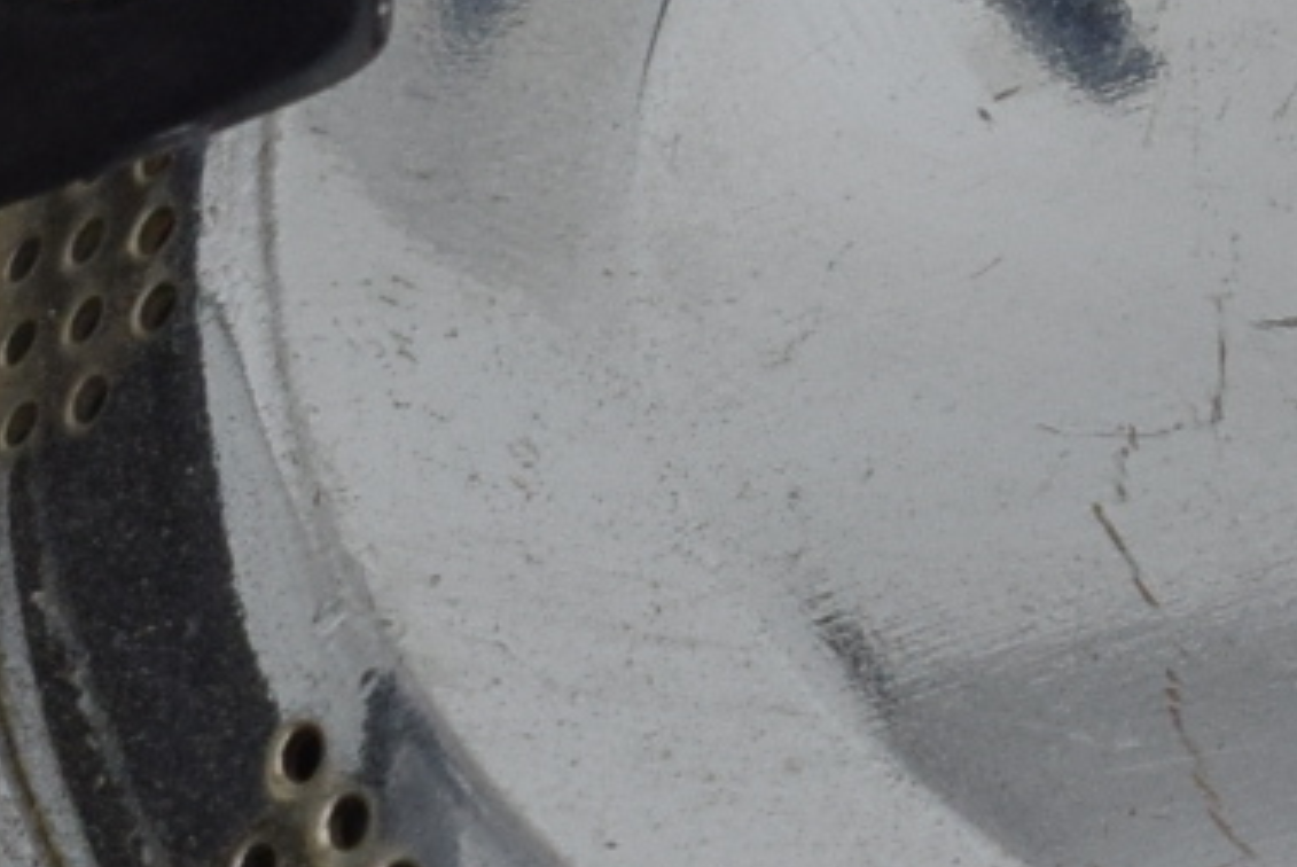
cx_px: 946
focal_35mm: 654
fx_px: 23578
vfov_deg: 2.1
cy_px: 912
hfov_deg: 3.2
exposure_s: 1/200
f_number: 8
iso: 400
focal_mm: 55
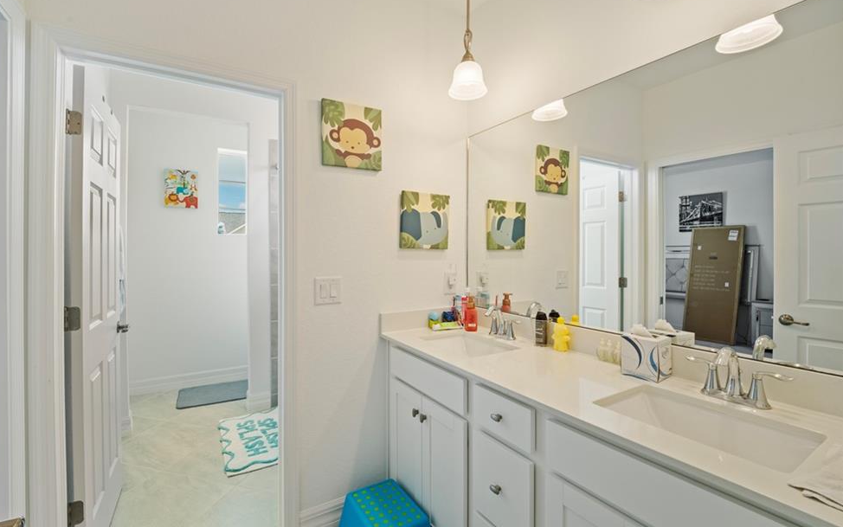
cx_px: 406
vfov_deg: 74.8
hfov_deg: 101.4
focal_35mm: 15
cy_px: 254
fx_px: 345
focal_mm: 14
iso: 400
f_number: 8
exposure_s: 1/8
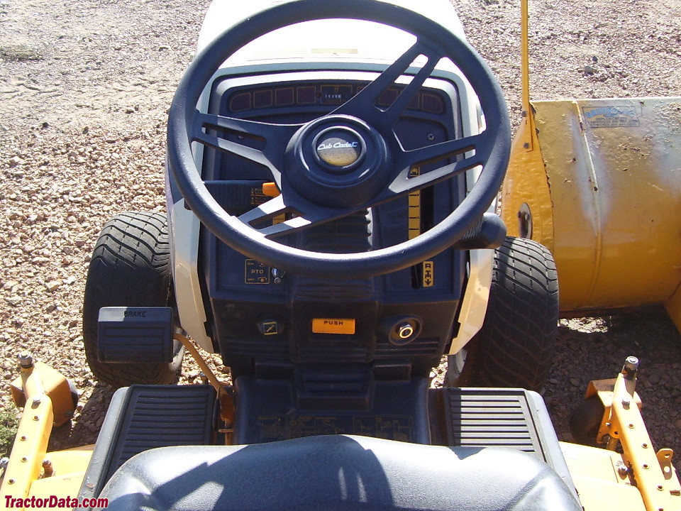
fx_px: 669
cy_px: 256
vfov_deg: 41.8
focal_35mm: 34
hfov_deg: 54.0
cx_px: 340
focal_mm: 5.6
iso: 80
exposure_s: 1/500
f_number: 2.7
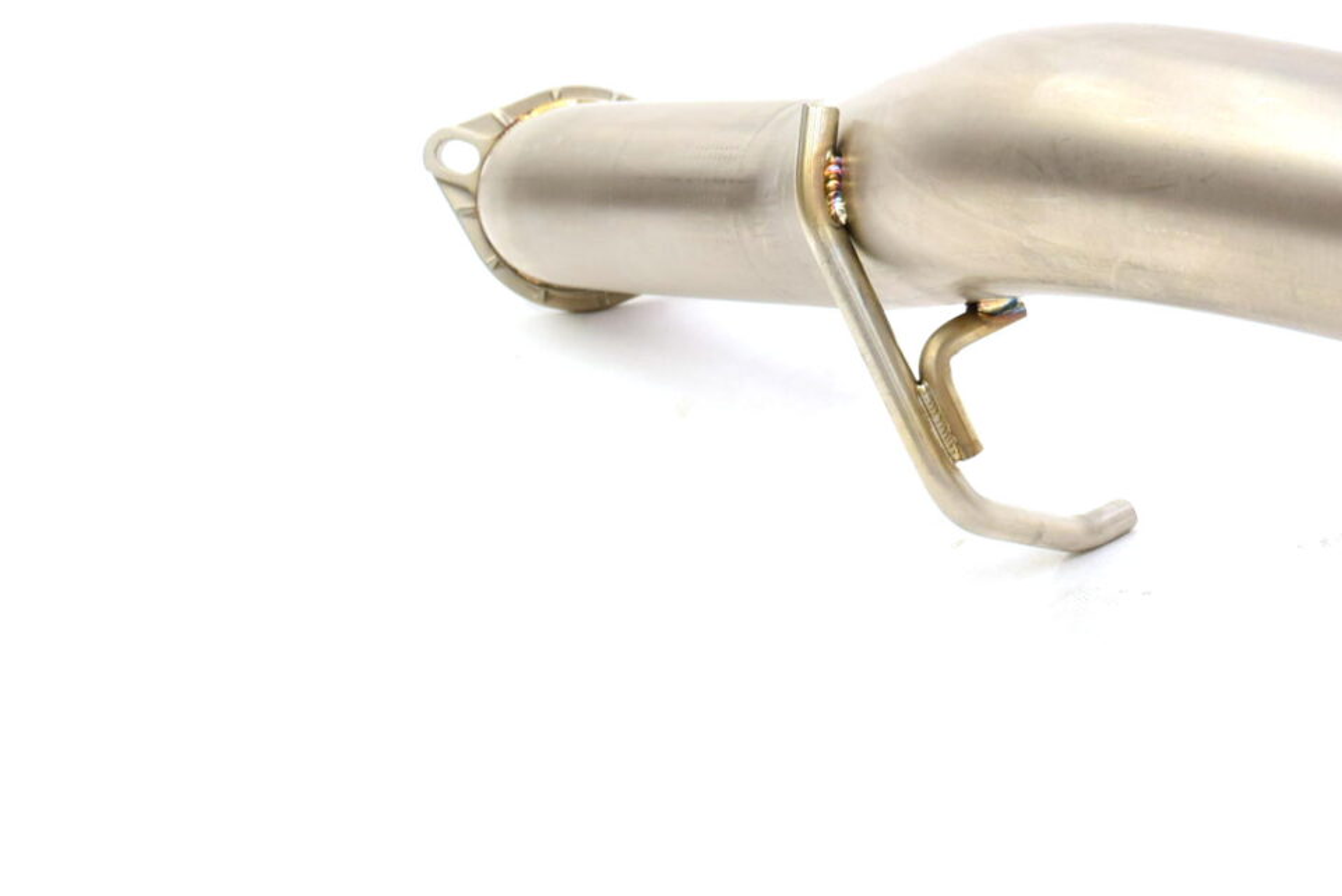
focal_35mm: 64
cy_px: 205
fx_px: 2387
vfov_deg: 21.1
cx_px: 1343
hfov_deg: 29.3
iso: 400
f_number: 5.6
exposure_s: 1/125
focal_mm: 20
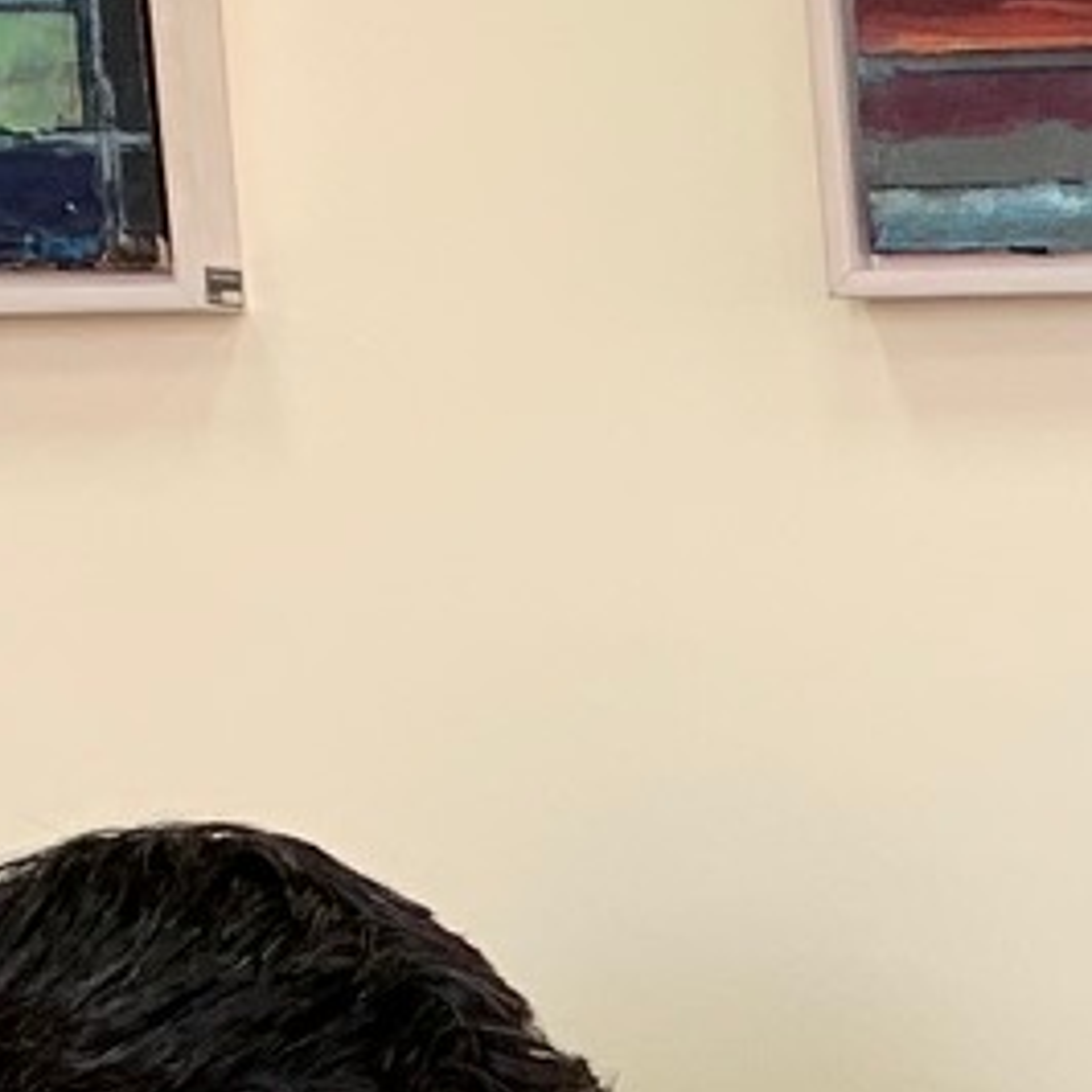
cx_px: 3104
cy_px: 1679
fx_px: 6210
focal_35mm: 174
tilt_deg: -8.1
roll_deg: +1.5
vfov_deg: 9.7
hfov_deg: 8.6
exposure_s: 1/50
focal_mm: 4.25
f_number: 1.8
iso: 50
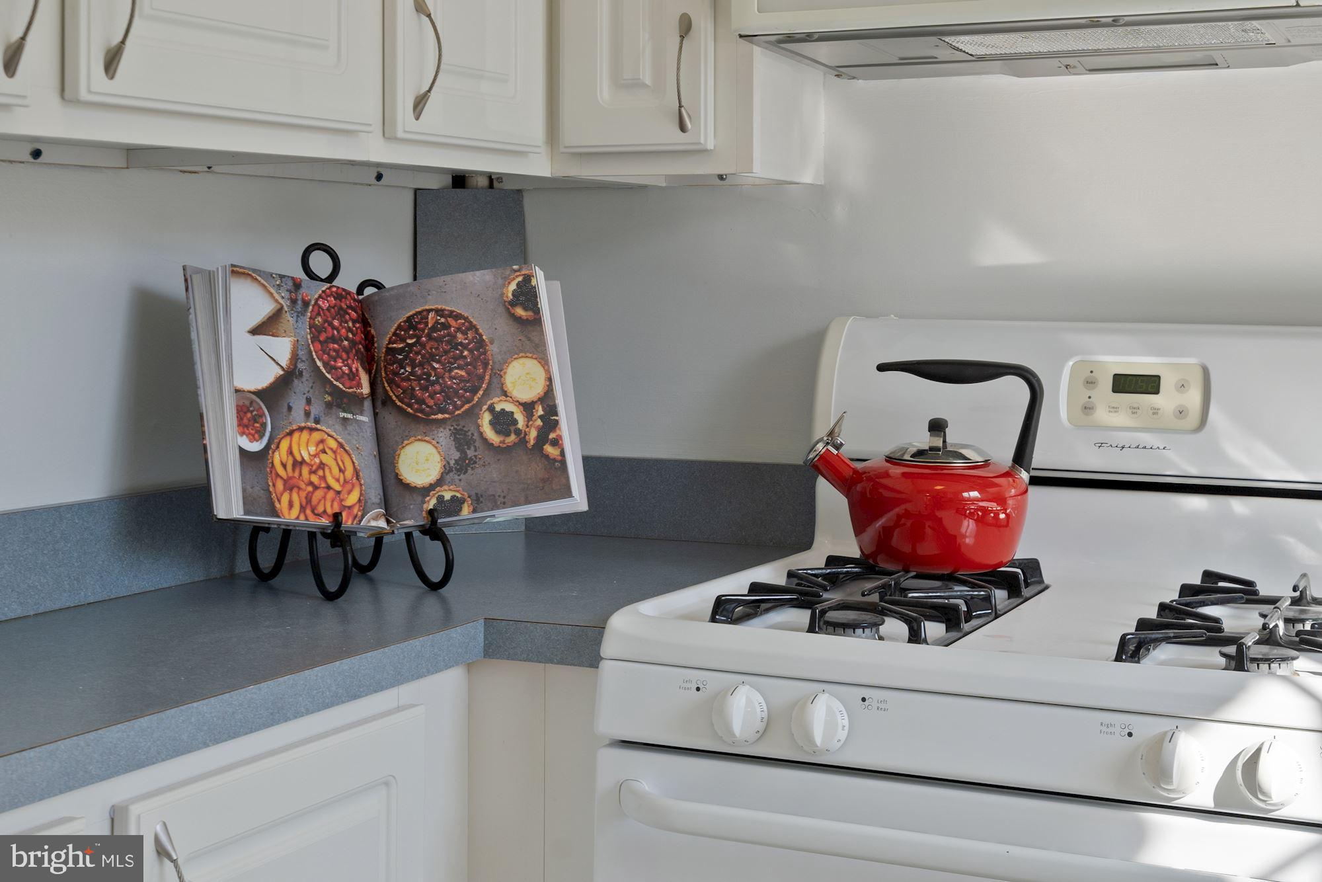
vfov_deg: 26.0
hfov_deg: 38.2
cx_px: 661
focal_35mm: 52
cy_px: 441
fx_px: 1910
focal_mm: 35
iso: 160
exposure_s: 1/25
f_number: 8
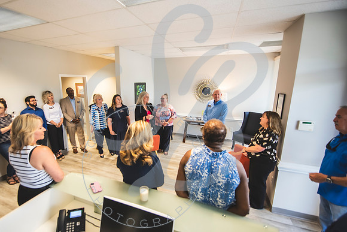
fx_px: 160
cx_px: 149
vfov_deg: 71.7
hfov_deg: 94.0
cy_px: 117
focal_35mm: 17
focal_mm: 14
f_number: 2.8
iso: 800
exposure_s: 1/200
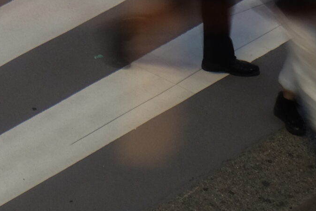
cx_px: -177
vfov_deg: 4.3
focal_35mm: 316
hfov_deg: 6.4
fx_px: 2774
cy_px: -169
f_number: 9
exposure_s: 1/8
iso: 800
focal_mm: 55
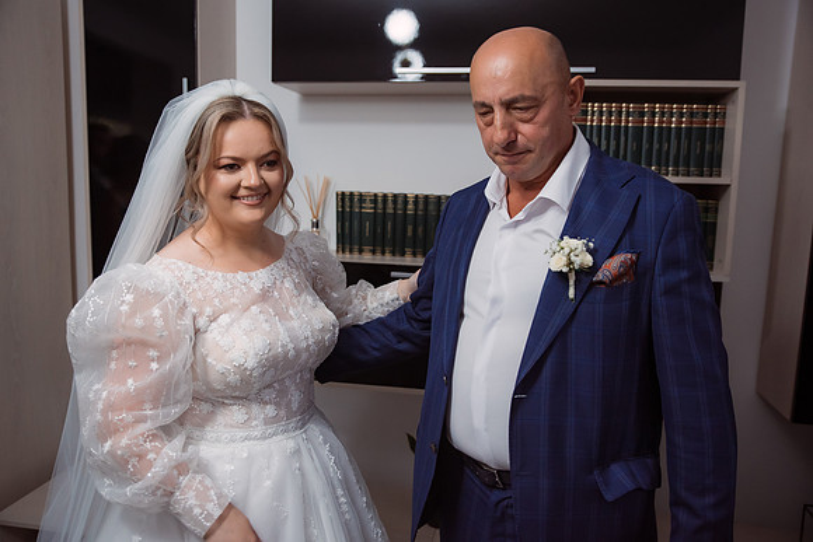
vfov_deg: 41.7
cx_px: 406
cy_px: 271
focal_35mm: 32
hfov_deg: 59.4
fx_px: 712
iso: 1600
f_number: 2.8
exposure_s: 1/200
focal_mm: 31
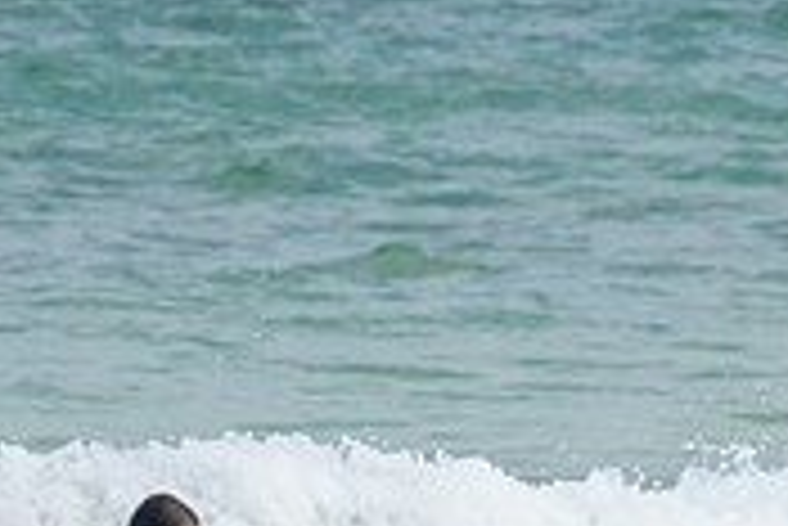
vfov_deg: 0.4
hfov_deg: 0.7
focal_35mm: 3154
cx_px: 398
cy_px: 753
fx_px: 69093
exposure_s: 1/2000
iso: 1600
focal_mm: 800
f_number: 13
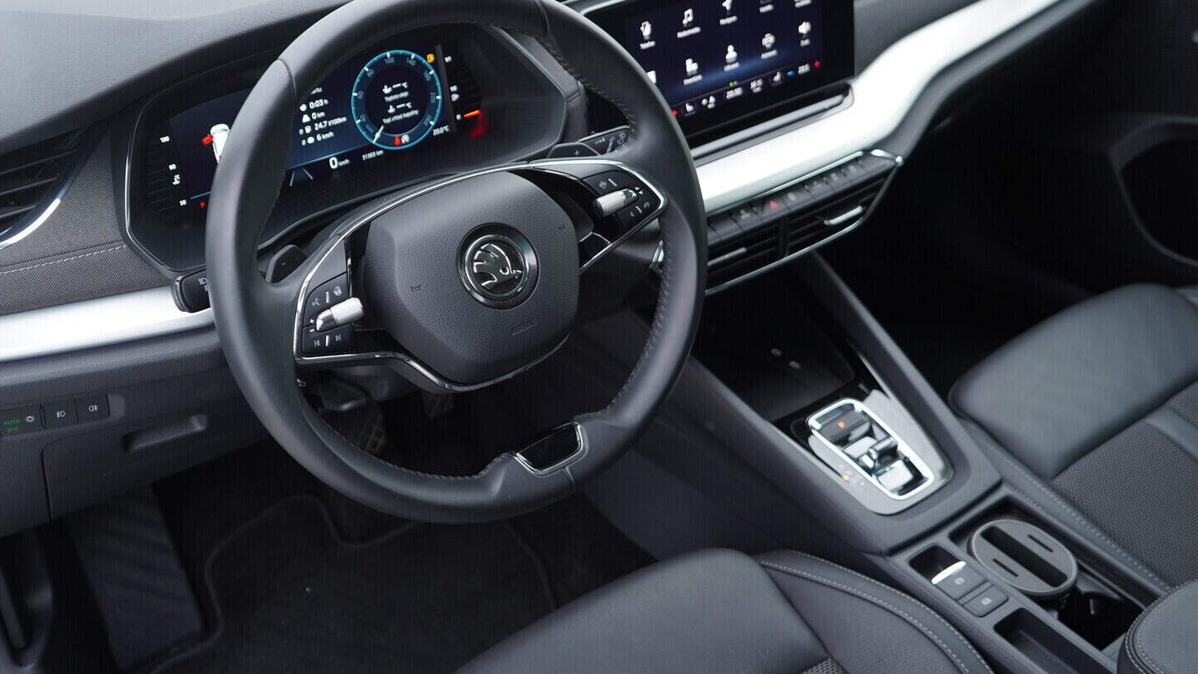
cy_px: 283
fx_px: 1207
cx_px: 595
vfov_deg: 31.1
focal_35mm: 38
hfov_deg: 52.8
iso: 200
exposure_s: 1/40
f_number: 2.8
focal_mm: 24
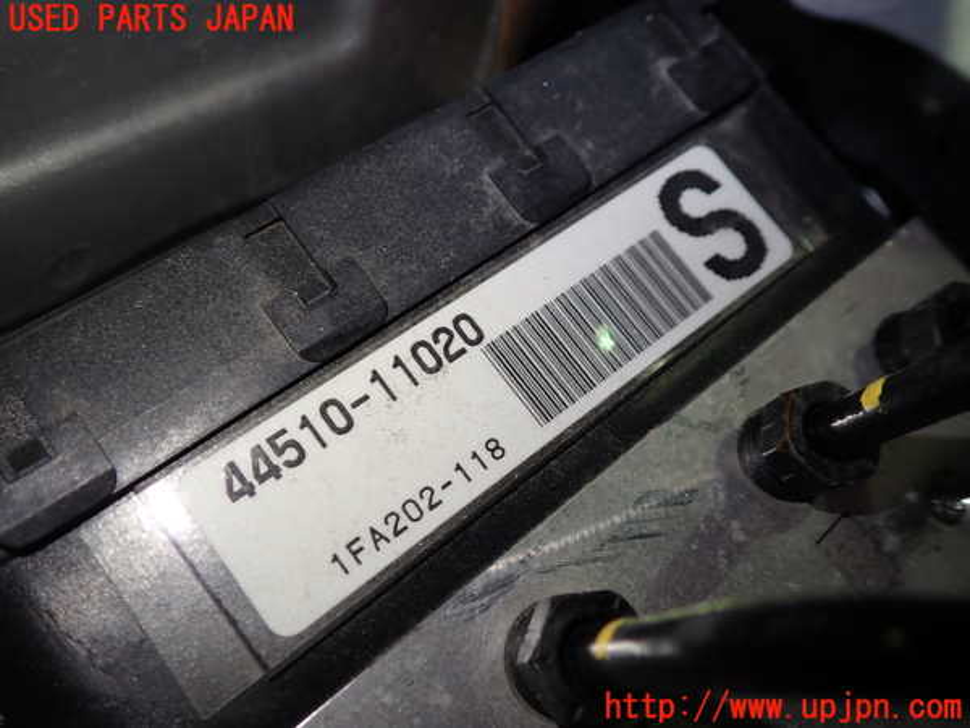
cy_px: 364
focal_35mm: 30
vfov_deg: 46.8
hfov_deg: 60.0
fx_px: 841
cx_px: 485
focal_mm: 5.4
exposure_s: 1/60
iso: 125
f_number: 2.3
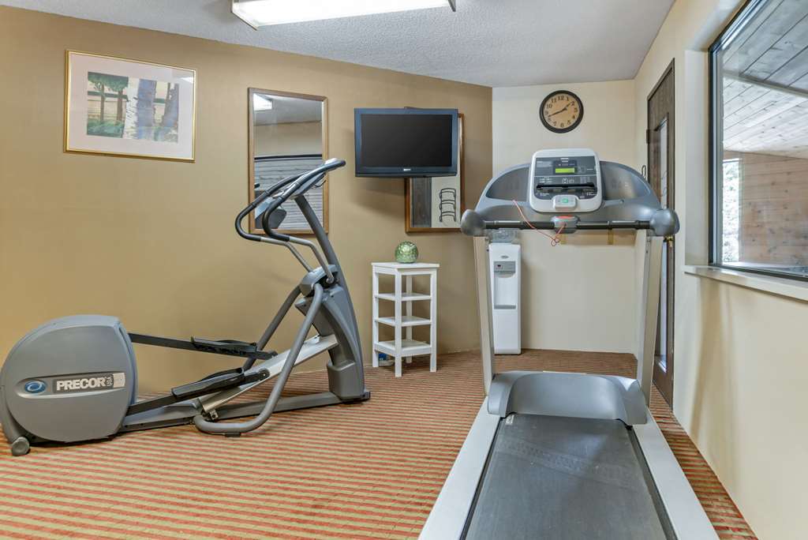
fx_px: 539
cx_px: 404
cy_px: 270
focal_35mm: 24
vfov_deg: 53.2
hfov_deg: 73.7
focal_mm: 24
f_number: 10
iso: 400
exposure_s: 1/1.67
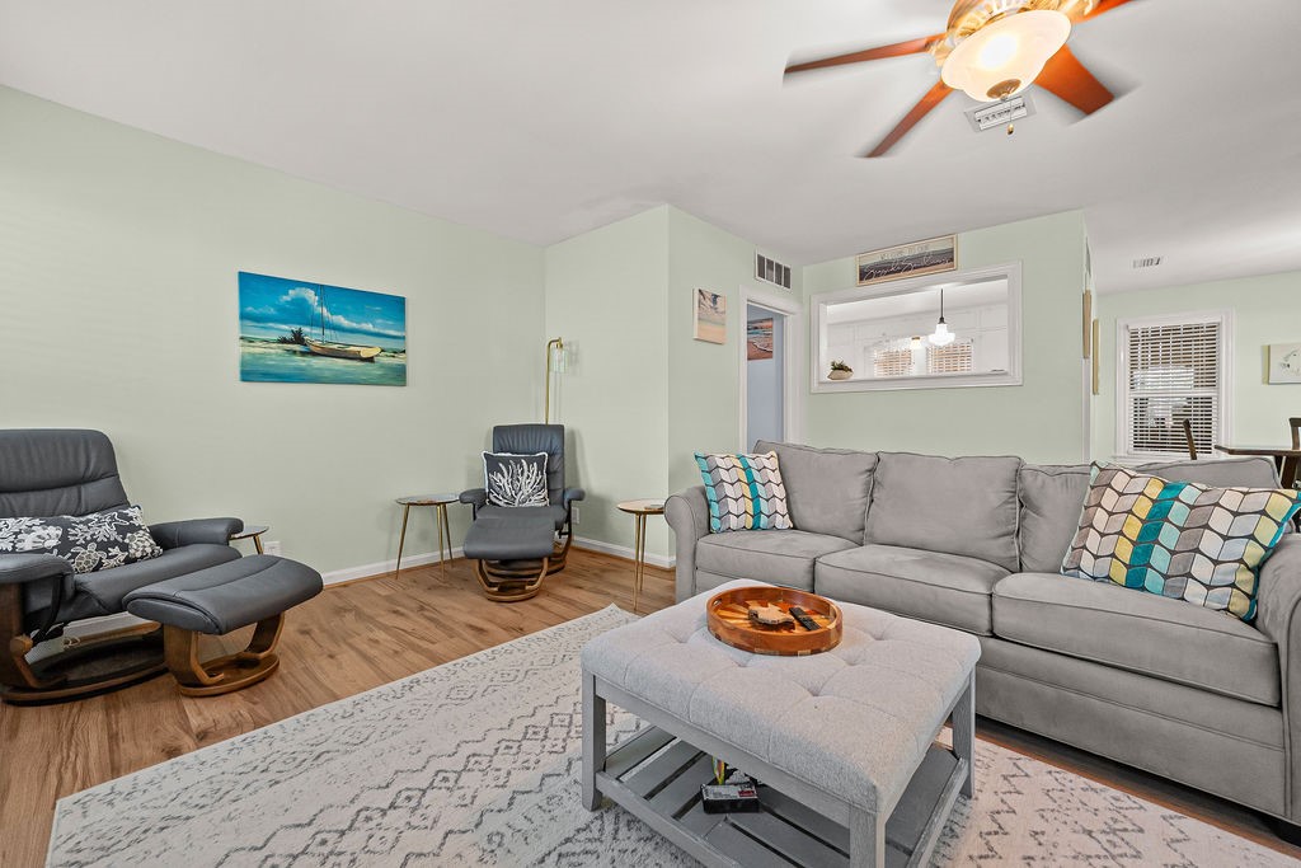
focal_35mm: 13
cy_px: 434
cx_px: 650
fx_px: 470
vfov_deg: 85.4
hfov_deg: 108.3
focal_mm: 9
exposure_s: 1/30
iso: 500
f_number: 3.5
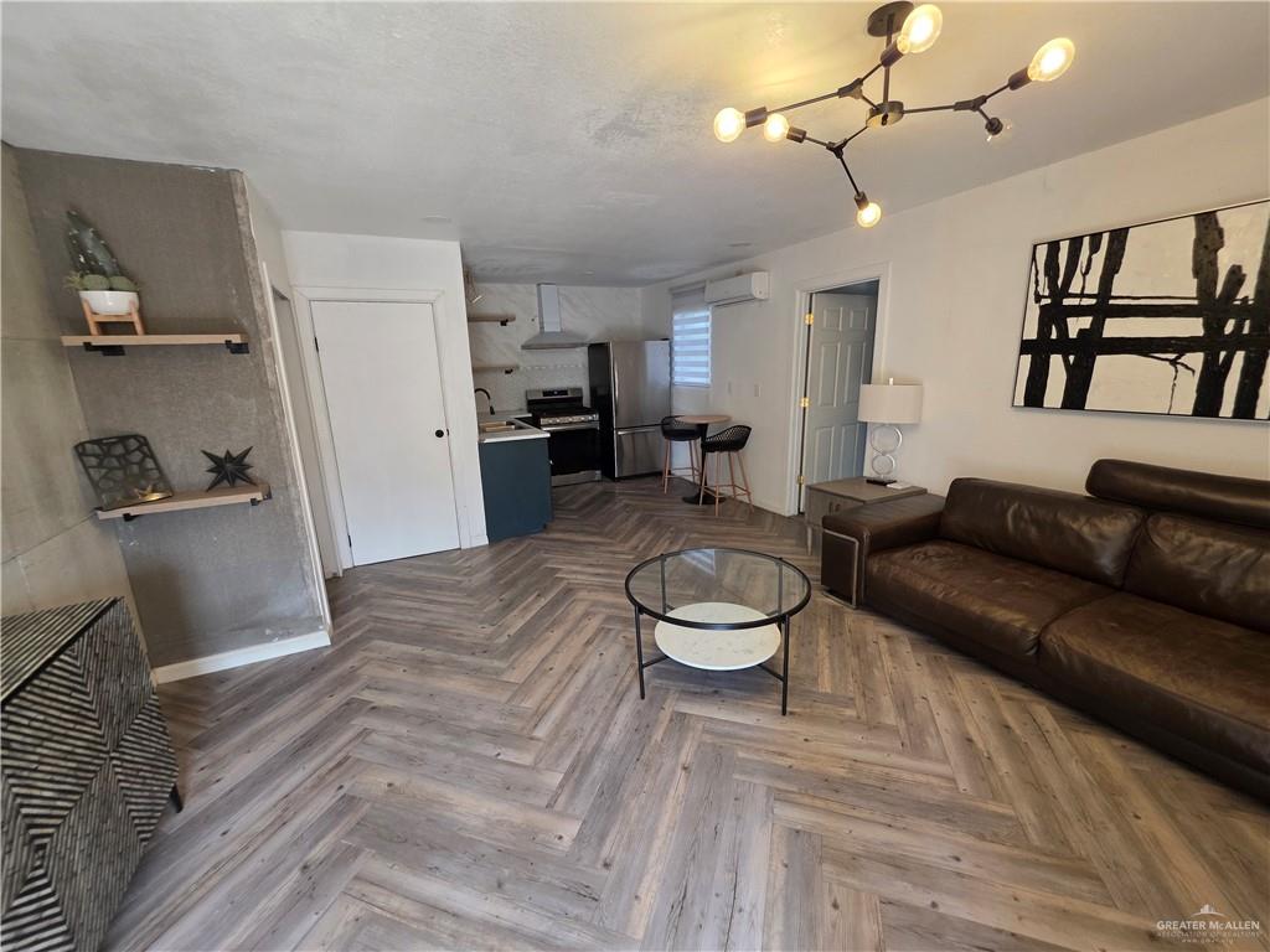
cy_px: 476
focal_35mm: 13
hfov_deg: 106.2
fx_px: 477
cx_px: 635
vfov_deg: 89.9
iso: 200
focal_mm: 2.2
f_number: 1.9
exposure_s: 1/120
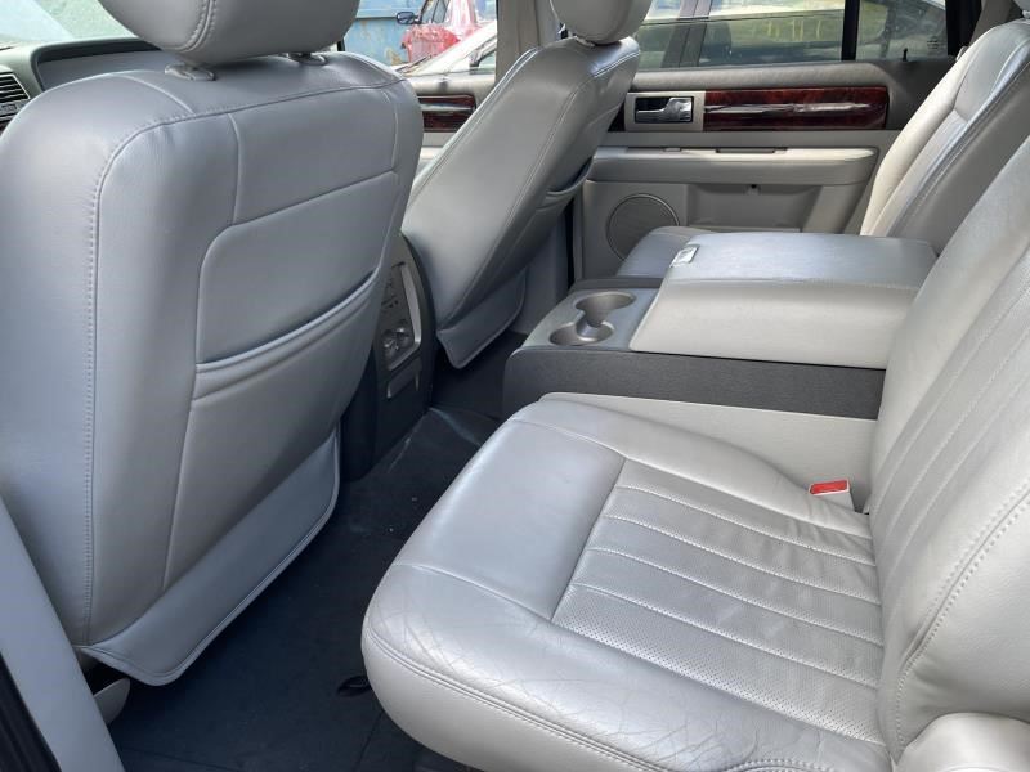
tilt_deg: -27.0
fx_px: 774
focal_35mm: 26
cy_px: 386
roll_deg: -1.7
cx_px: 515
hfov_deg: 67.3
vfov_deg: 53.1
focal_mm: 5.1
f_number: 1.6
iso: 32
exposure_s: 1/138
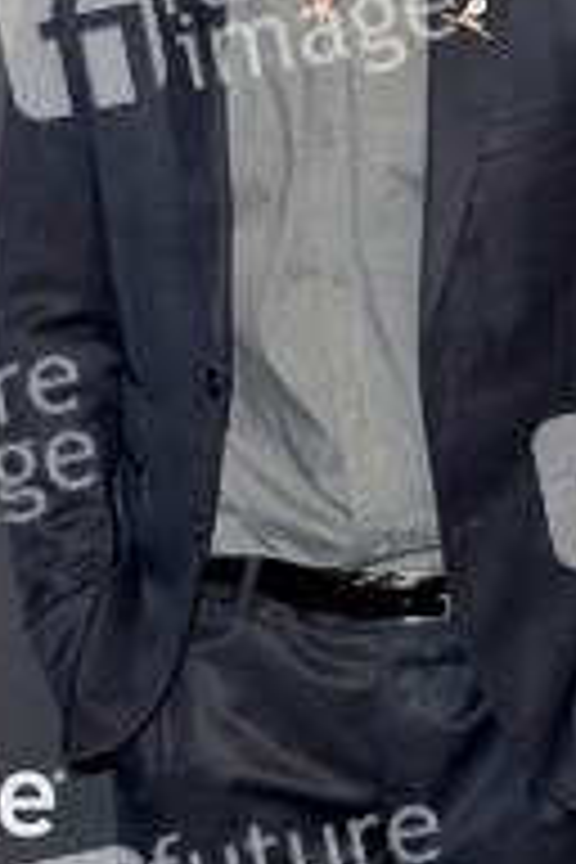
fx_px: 3504
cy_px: 238
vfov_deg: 14.0
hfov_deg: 9.4
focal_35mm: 146
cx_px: 358
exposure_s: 1/250
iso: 250
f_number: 6.3
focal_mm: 70
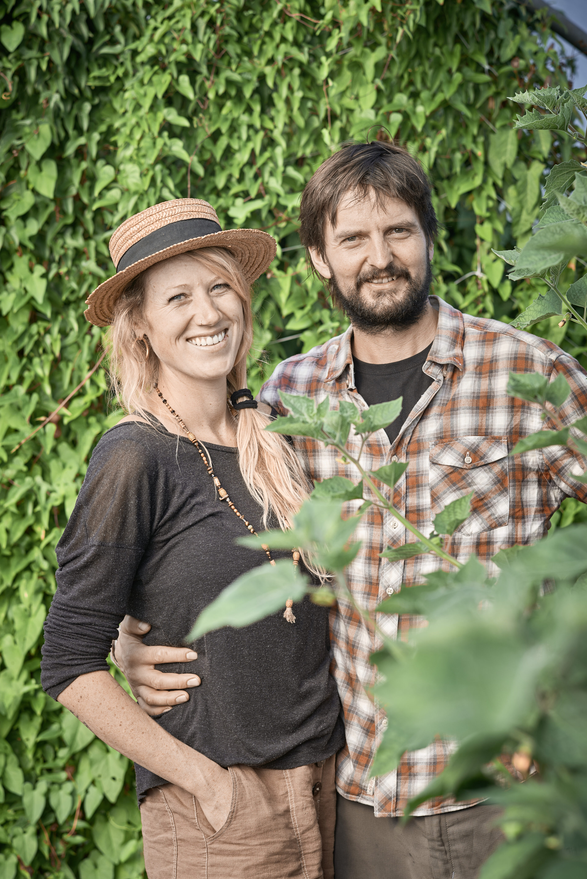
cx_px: 282
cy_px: 449
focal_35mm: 97
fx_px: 2371
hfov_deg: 14.1
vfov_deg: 21.0
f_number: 4.8
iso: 100
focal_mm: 90
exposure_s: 1/250
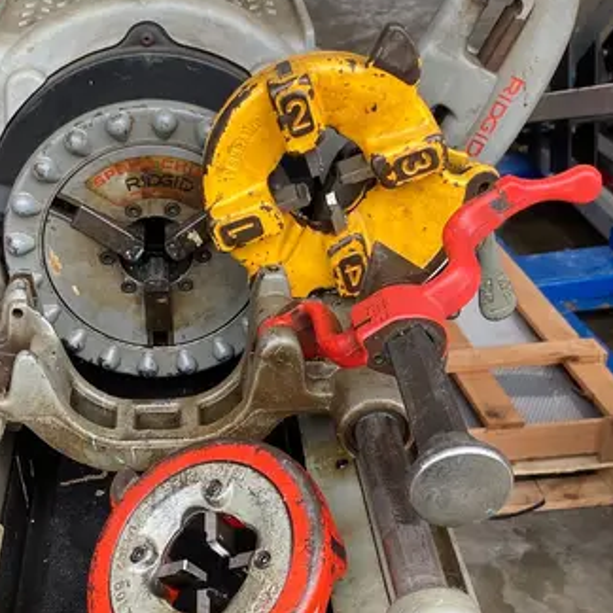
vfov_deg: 32.6
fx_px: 1042
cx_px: 206
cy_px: 400
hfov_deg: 32.5
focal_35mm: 52
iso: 80
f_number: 1.8
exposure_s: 1/121
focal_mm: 4.25
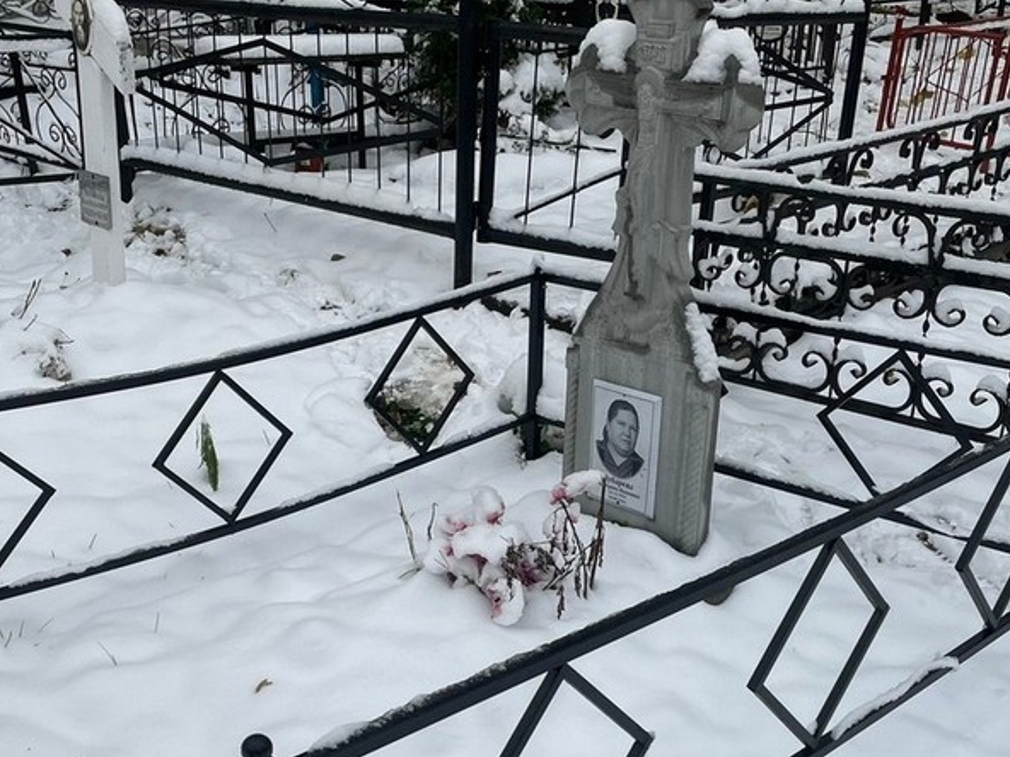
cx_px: 479
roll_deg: -3.1
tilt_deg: -23.4
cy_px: 559
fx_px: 1313
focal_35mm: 45
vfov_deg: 31.7
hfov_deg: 42.1
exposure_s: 1/121
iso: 32
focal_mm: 4.2
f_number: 1.6
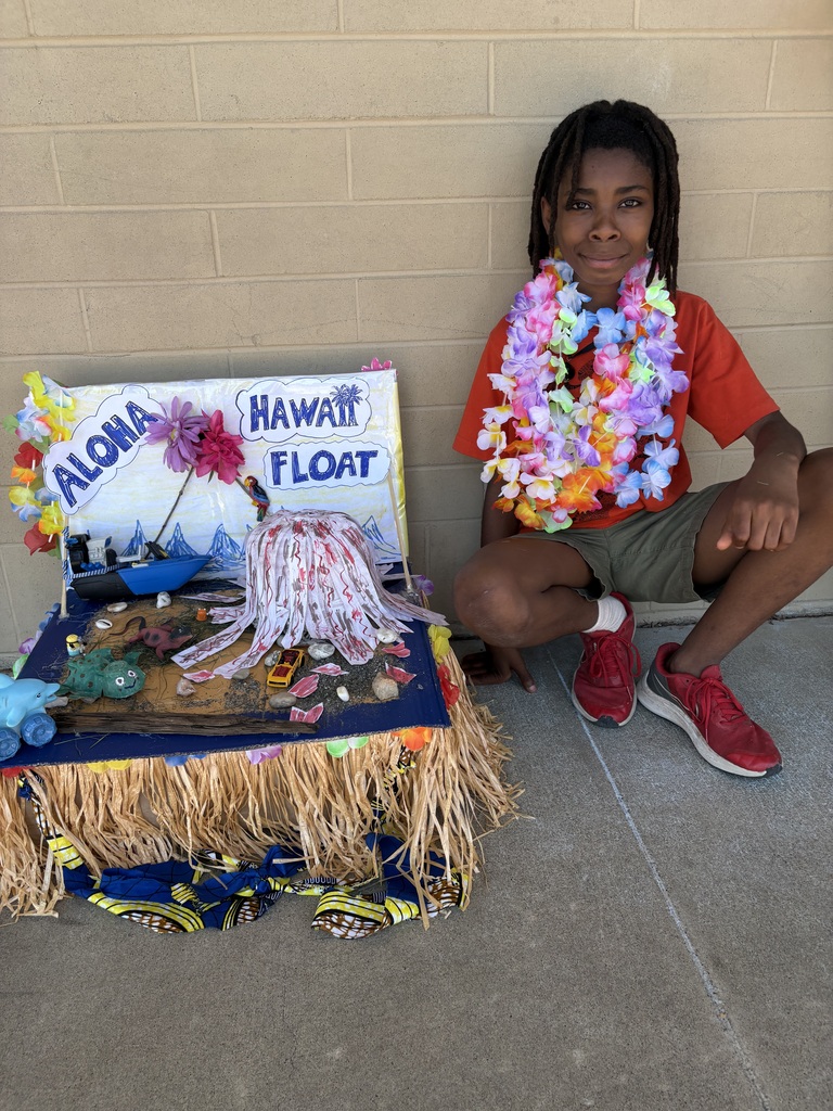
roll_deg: -0.4
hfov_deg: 53.1
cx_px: 416
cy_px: 556
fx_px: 834
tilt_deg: -22.5
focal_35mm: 26
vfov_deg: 67.3
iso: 50
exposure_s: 1/379
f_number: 1.6
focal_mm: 5.96
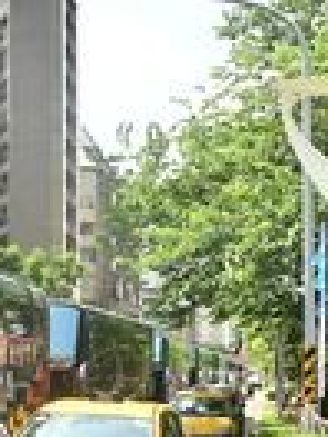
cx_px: -202
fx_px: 884
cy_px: 387
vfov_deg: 26.9
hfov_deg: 18.1
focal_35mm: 70
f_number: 5.6
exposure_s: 1/250
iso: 200
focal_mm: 24
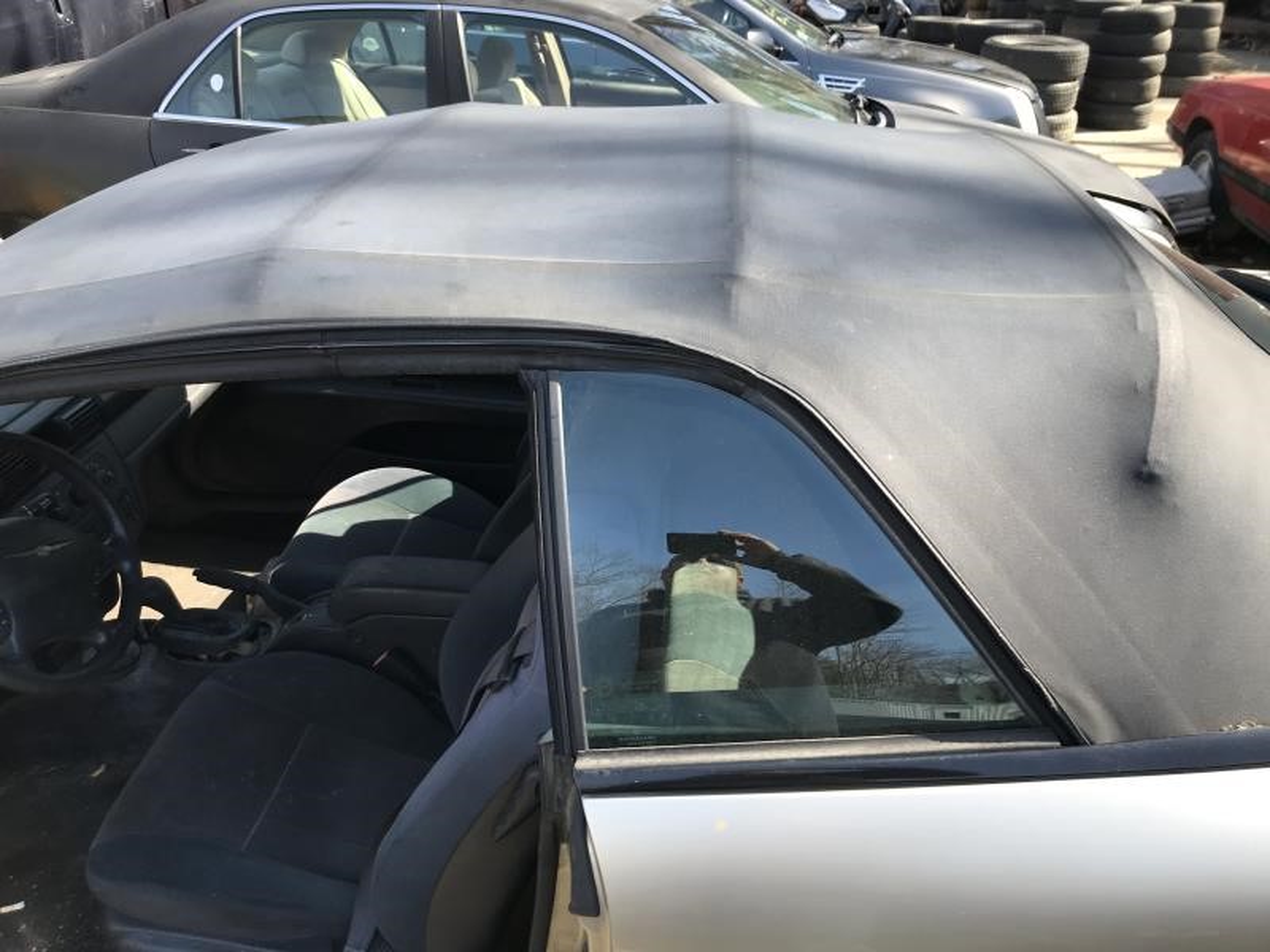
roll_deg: -2.2
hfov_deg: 63.4
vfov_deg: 49.7
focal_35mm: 28
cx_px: 635
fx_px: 1027
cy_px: 476
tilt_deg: -29.9
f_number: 1.8
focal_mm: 3.99
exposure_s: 1/367
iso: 20
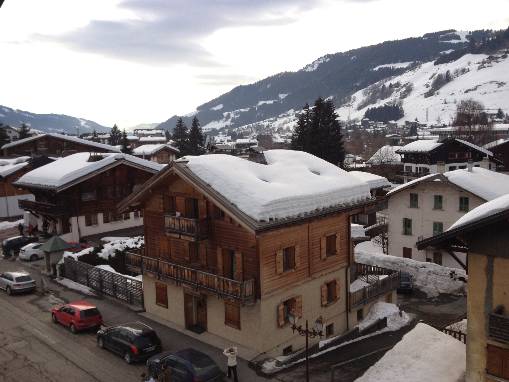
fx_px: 515
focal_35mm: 35
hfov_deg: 52.6
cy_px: 191
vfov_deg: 40.7
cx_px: 254
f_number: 2.4
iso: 100
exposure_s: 1/1175
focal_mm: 4.28
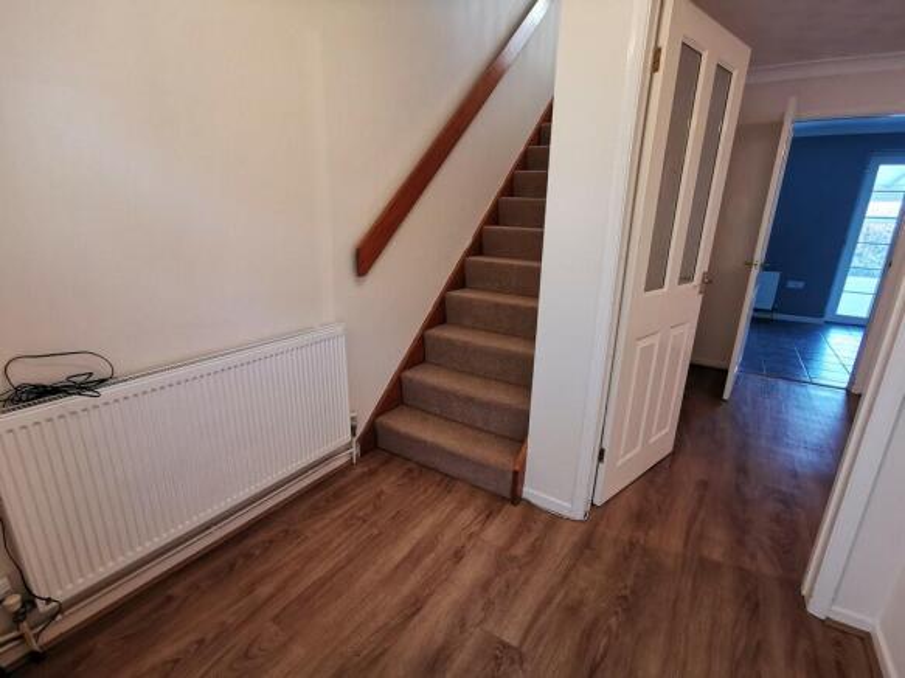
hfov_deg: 91.0
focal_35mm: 17
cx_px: 452
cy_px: 339
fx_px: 444
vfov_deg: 74.7
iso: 400
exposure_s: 1/33.3
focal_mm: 2.26
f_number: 2.2
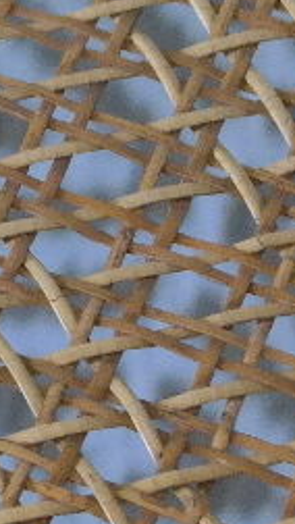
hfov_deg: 3.0
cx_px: -1369
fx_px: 5277
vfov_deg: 5.6
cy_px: -233
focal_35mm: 380
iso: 3200
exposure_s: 1/60
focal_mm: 35
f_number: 4.5
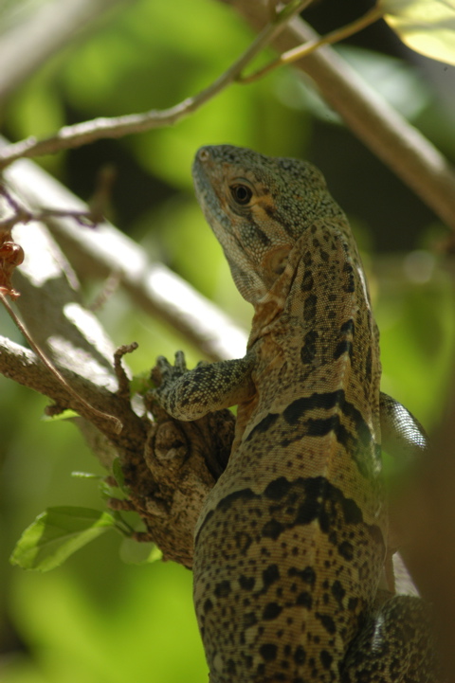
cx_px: 228
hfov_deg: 3.1
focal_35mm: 450
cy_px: 342
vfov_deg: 4.6
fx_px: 8539
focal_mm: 300
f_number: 5.6
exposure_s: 1/500
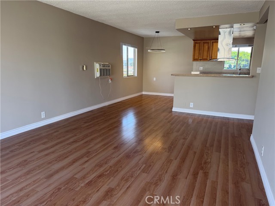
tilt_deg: -11.6
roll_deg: -0.5
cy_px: 103
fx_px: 191
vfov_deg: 56.8
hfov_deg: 71.6
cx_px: 138
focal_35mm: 24
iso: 100
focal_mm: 6.76
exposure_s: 1/186
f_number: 1.78
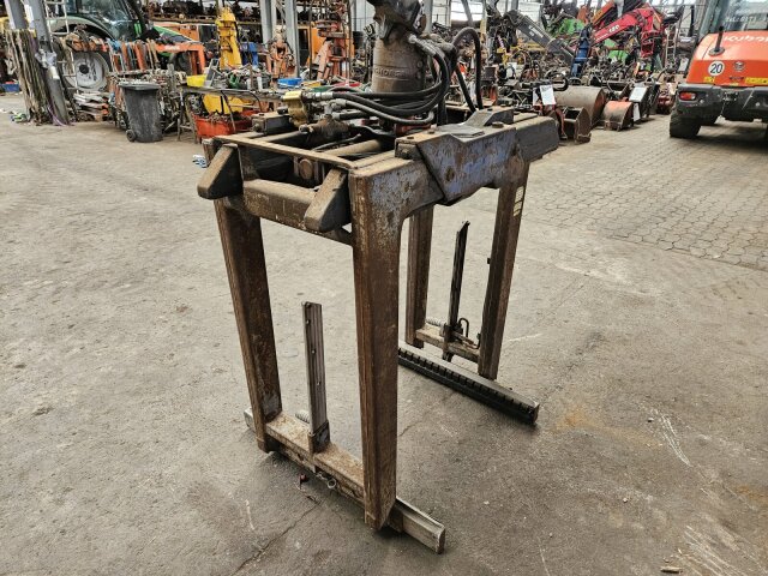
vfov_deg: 58.9
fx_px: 510
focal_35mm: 23
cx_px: 384
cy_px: 288
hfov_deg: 73.9
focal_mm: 5.4
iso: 500
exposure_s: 1/100
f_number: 1.8
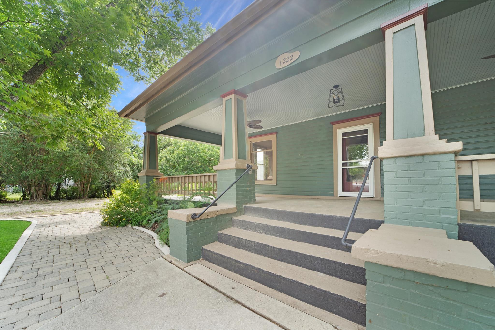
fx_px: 192
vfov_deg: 81.2
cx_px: 248
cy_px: 165
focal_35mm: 14
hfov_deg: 104.3
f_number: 8
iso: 200
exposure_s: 1/20
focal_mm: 14
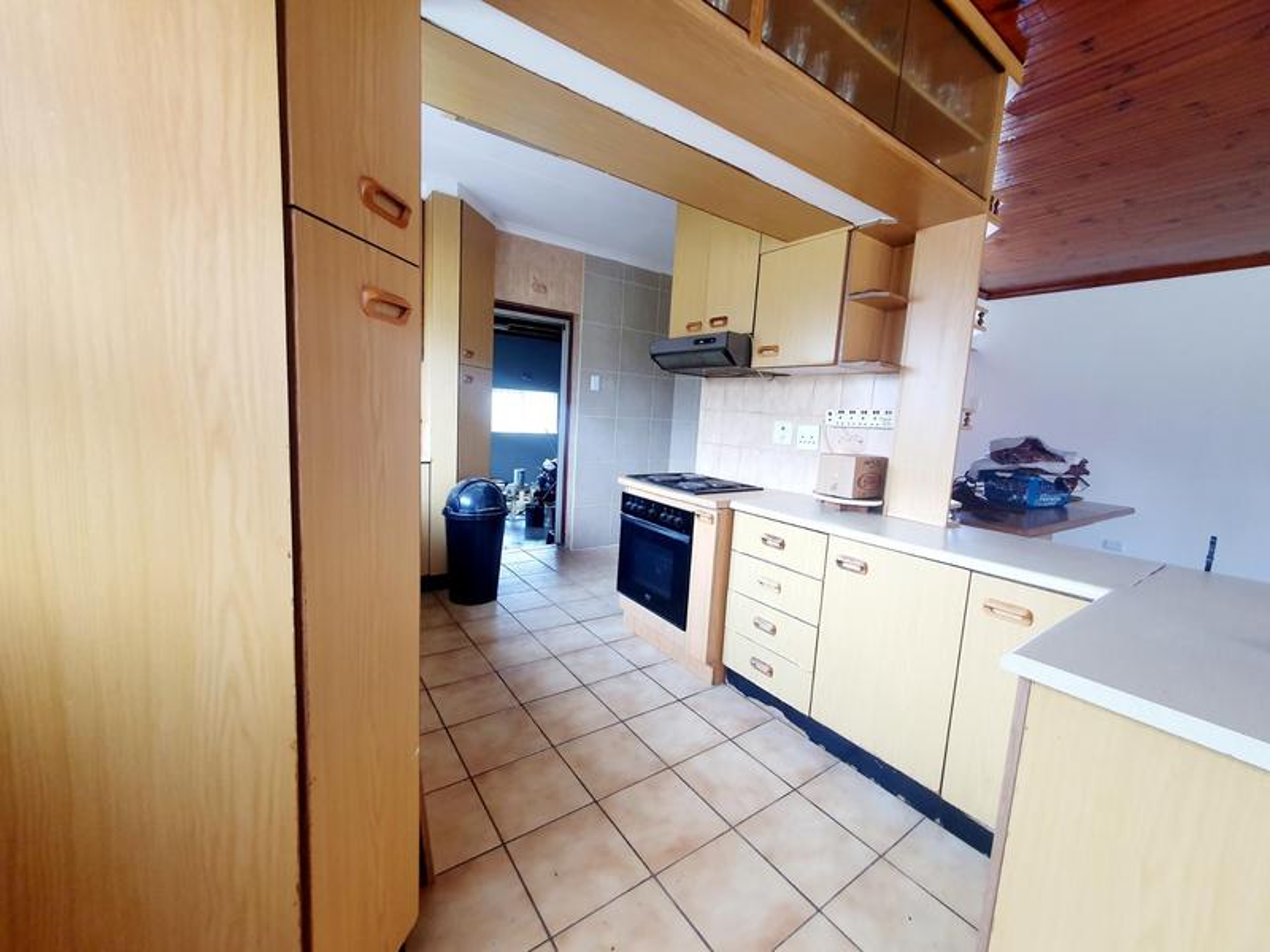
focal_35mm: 13
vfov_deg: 89.9
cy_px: 476
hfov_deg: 106.2
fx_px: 477
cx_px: 635
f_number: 2.2
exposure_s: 1/50
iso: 125
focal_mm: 1.8
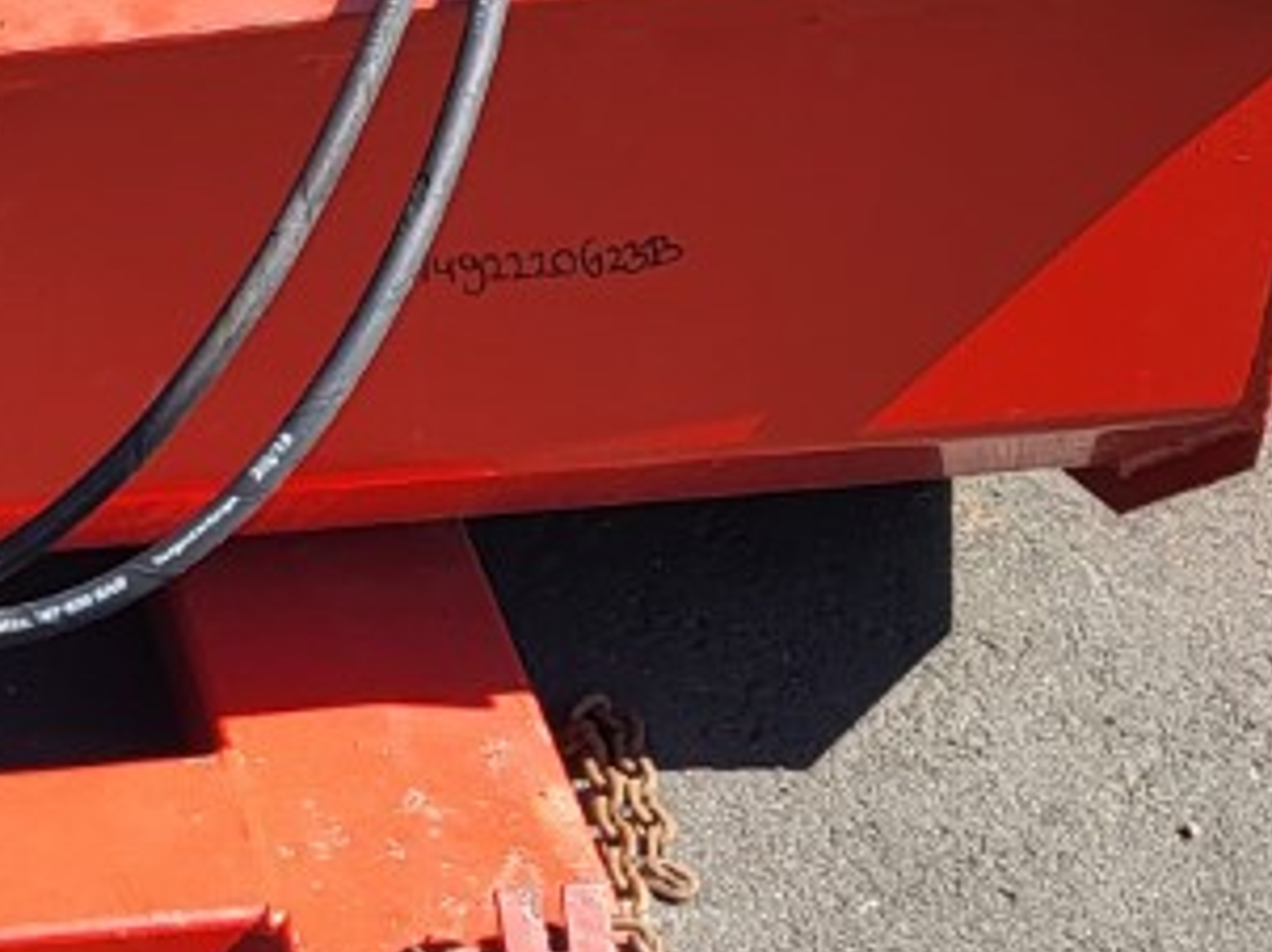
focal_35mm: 124
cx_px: -501
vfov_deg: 11.9
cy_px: 691
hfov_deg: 15.0
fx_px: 4553
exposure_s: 1/1120
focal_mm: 4.25
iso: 50
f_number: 1.8
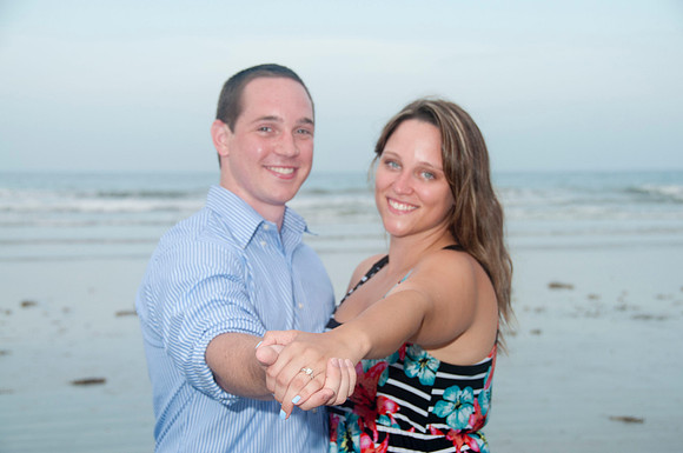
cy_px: 226
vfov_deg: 19.7
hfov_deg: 29.3
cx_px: 342
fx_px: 1307
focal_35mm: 69
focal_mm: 46
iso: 200
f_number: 6.3
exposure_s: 1/250
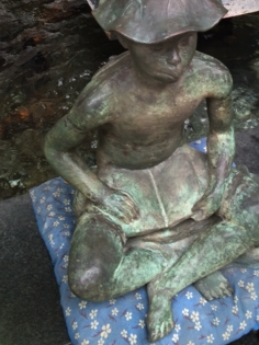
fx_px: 589
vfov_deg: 30.4
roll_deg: -1.2
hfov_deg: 24.5
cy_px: -1
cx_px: 195
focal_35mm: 59
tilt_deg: -29.0
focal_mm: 4.15
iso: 32
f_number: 2.2
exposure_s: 1/40
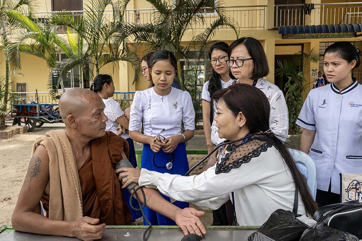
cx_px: 181
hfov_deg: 61.1
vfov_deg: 43.0
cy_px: 120
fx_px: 307
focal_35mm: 30
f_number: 8
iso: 280
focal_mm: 30.5
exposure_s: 1/320
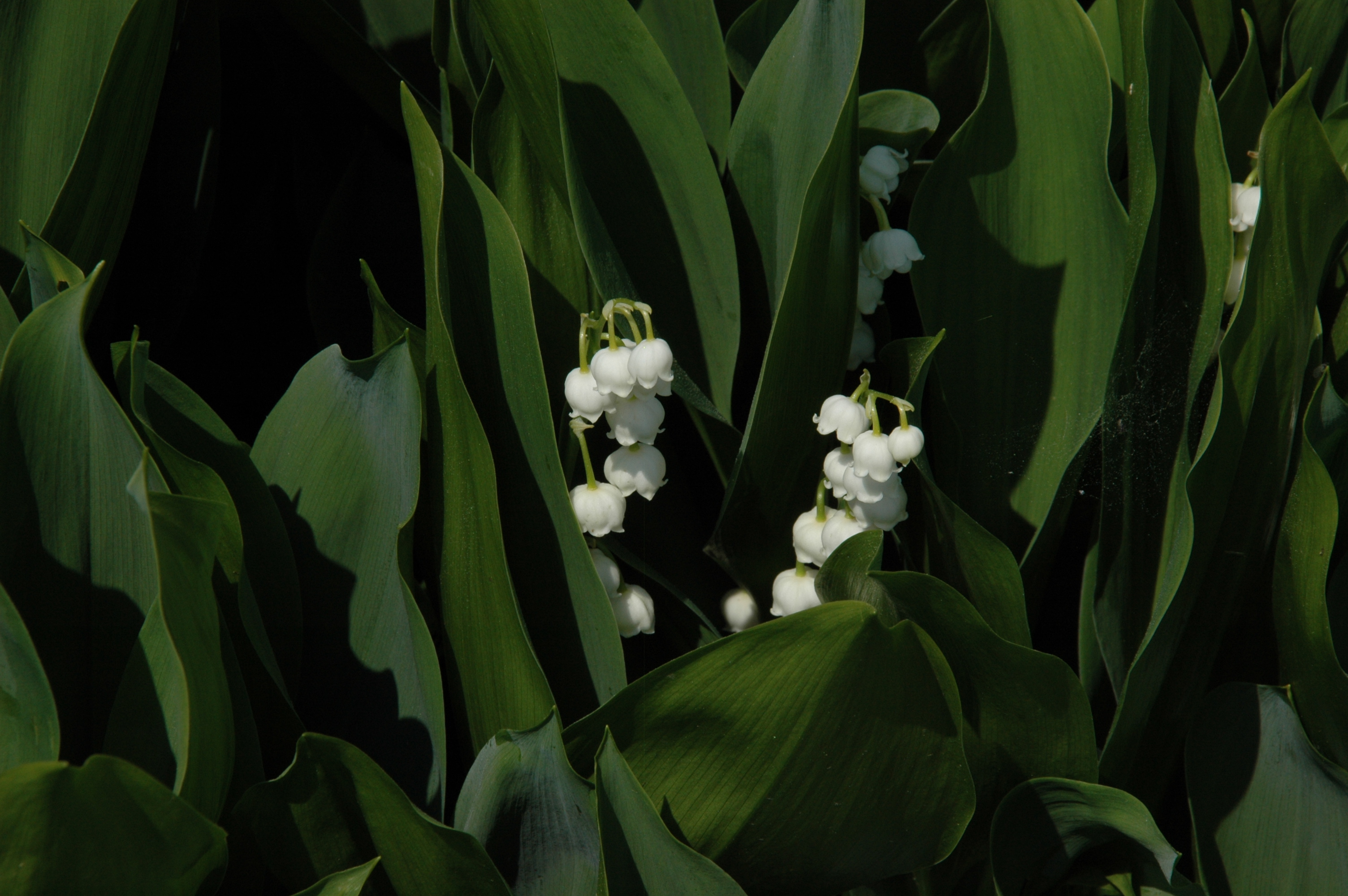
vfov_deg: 4.6
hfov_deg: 6.9
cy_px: 448
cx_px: 674
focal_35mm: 300
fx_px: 11223
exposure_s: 1/250
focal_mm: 200
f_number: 22
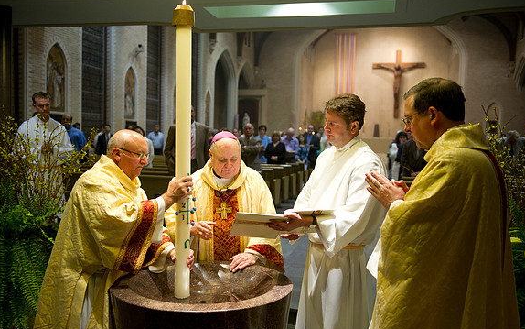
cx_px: 262
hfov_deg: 54.0
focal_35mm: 36
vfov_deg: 35.4
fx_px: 515
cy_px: 166
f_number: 2.8
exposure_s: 1/200
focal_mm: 35
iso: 2000
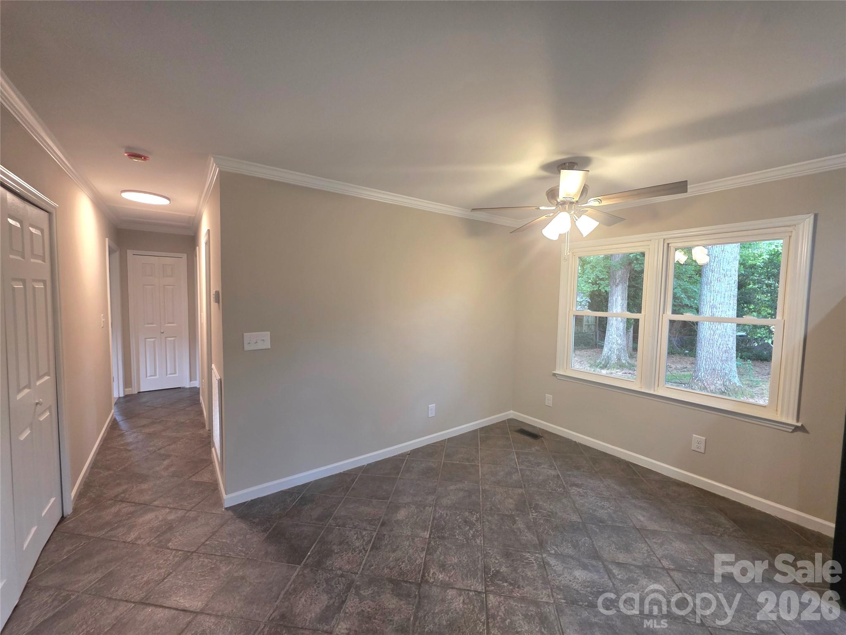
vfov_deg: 89.9
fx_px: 318
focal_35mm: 13
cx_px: 423
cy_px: 318
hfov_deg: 106.2
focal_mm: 2.2
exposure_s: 1/60.2
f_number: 1.9
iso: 250
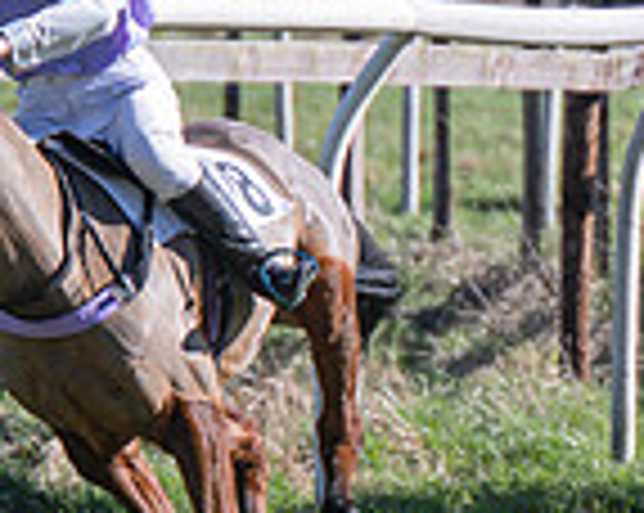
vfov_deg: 1.6
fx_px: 18215
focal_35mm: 957
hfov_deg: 2.0
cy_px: 117
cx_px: 552
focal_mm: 140
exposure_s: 1/1000
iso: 125
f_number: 4
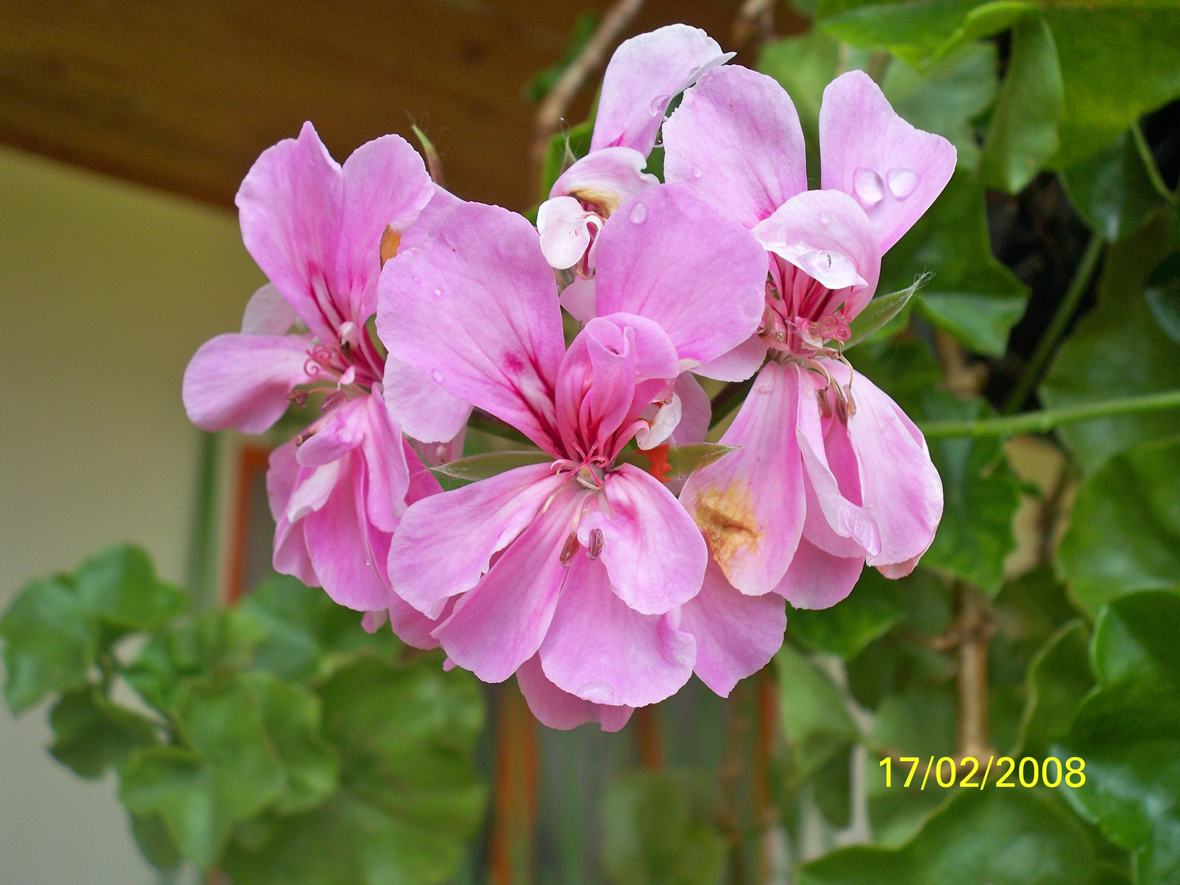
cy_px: 442
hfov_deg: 42.9
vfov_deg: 32.9
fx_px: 1500
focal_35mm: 44
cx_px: 590
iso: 80
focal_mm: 7.8
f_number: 3.5
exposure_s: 1/250
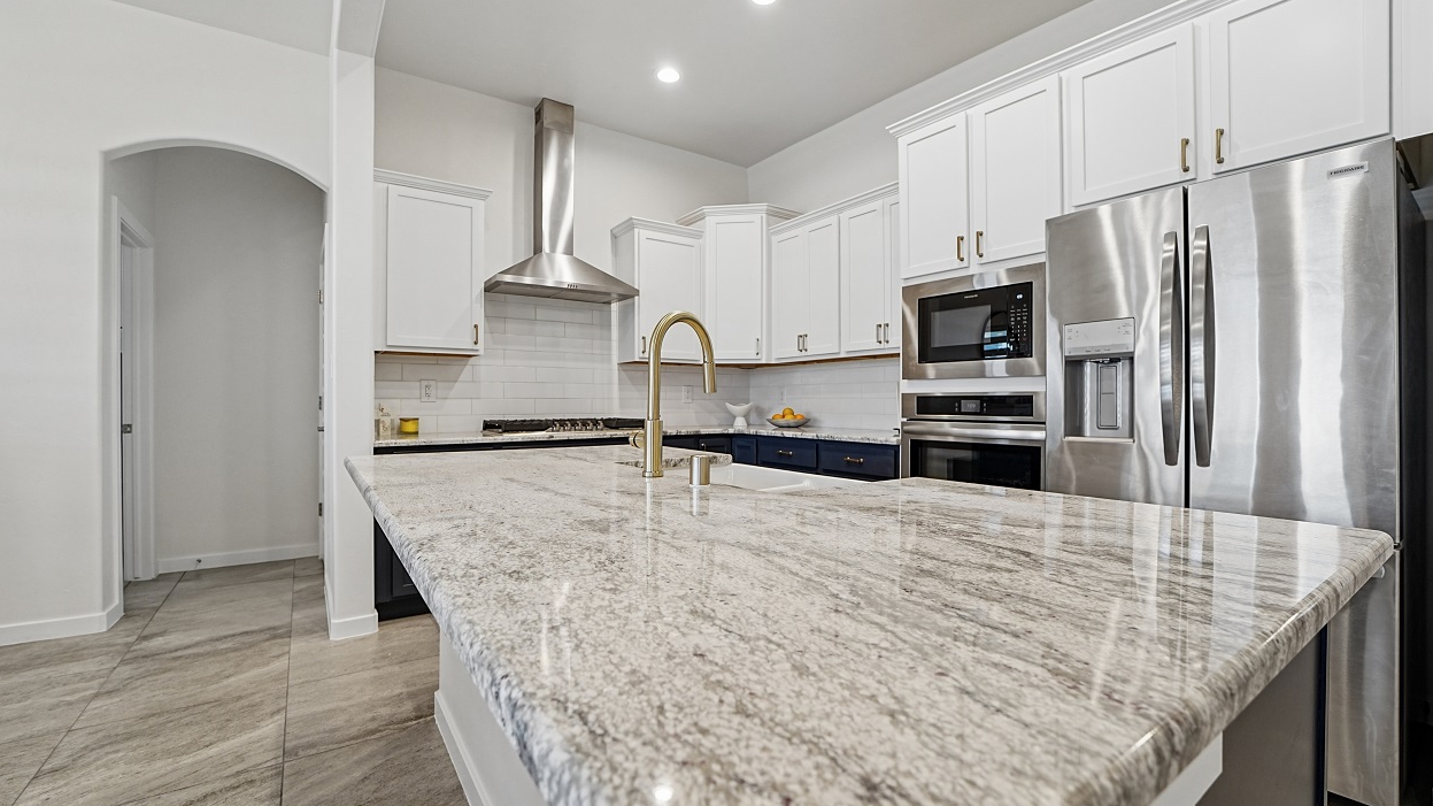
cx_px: 728
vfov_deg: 70.5
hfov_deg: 103.0
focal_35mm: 15
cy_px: 385
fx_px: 570
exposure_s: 1/40
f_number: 4.5
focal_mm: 14
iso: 320
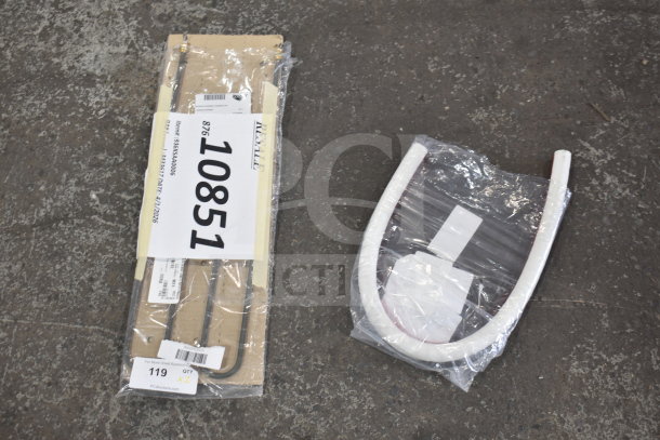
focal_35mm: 45
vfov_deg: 29.9
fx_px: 825
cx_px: 330
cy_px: 220
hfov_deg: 43.6
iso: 250
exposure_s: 1/50
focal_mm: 30
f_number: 4.2
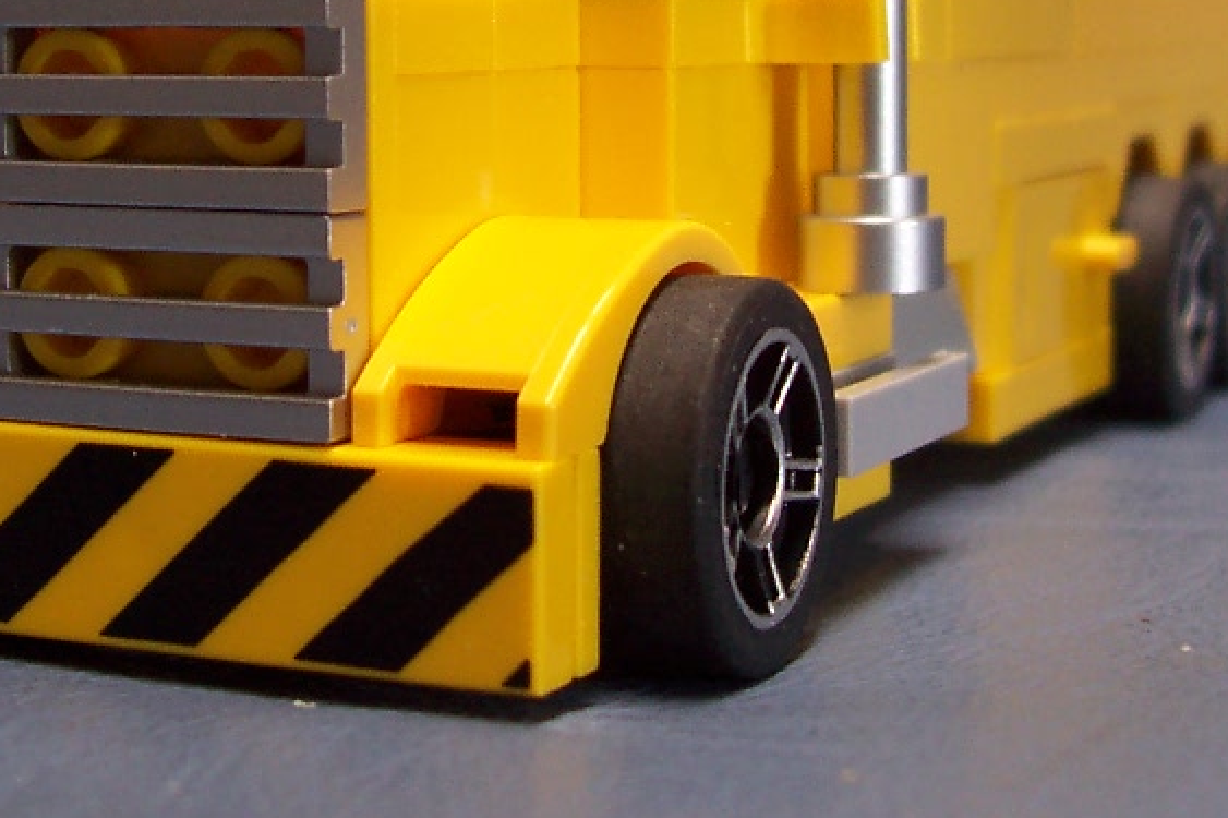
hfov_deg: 24.7
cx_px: 506
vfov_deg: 16.3
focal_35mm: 82
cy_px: 28
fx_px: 2796
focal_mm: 5.6
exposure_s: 1/45
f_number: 2.8
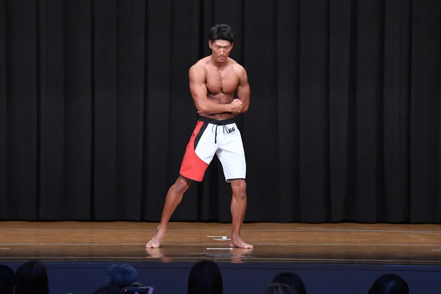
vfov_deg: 6.8
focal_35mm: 202
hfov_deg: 10.2
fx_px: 2473
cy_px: 147
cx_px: 220
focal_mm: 135
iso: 8000
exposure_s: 1/400
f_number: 5.6
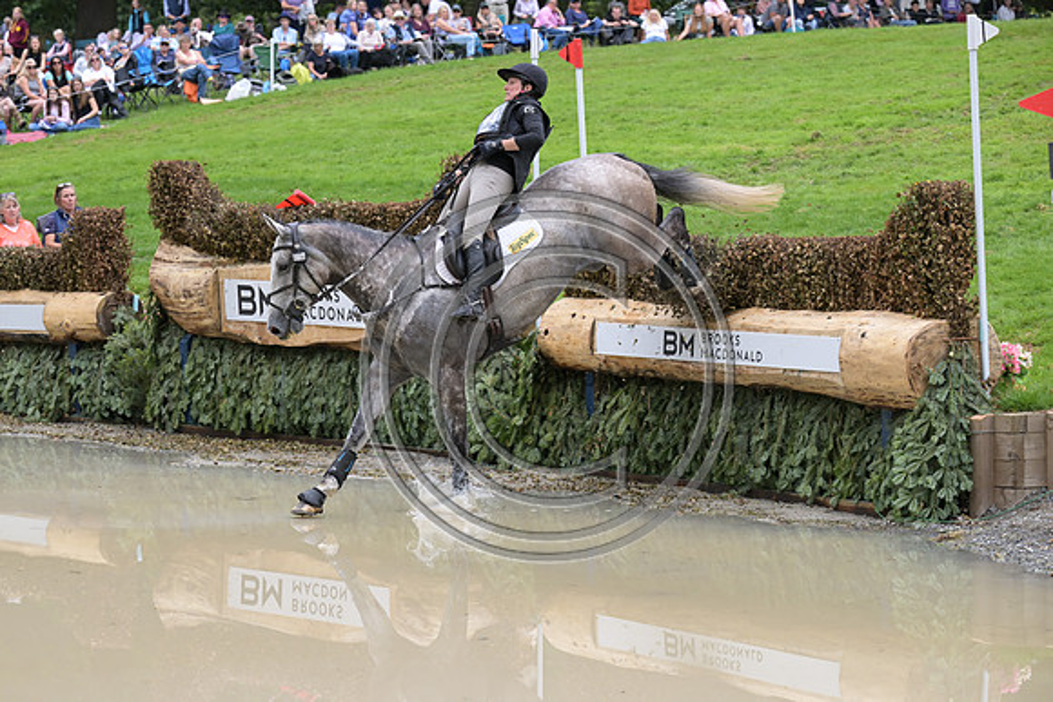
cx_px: 526
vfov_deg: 11.4
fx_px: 3511
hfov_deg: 17.1
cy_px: 351
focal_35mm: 120
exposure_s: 1/1250
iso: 1400
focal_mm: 120
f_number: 5.6
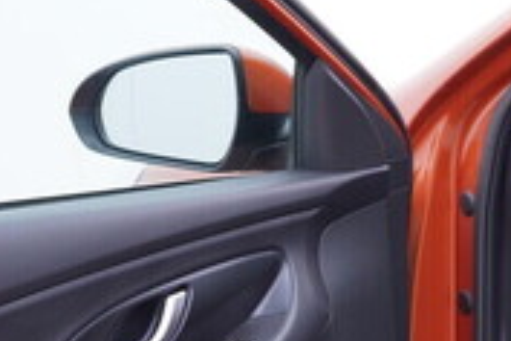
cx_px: 572
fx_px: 1590
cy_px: 331
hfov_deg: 17.6
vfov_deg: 12.1
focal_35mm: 112
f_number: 2.8
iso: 125
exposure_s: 1/40
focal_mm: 24
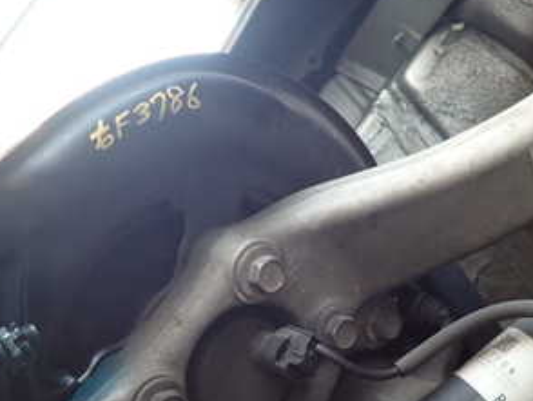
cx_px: 283
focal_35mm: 51
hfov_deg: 37.4
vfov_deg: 28.3
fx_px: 786
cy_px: 279
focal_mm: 4.5
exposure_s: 1/60
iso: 160
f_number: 2
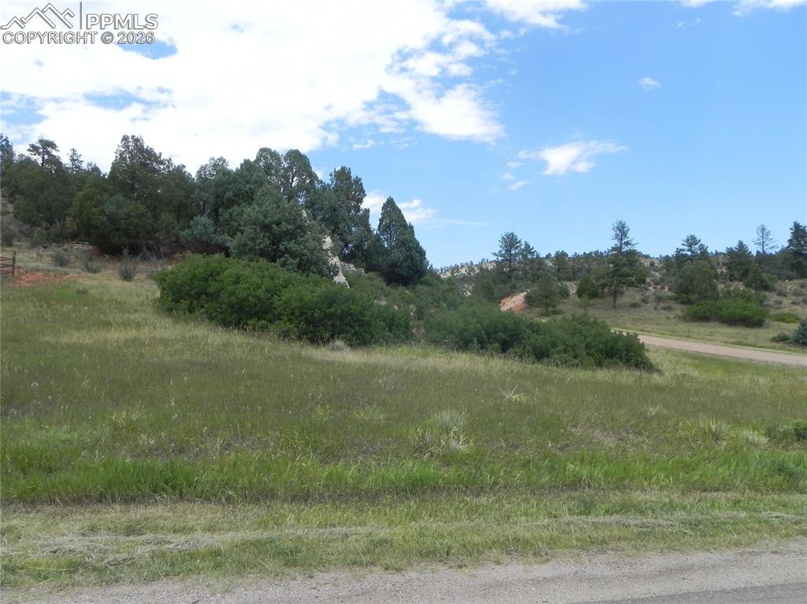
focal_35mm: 26
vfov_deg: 53.0
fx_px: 606
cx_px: 404
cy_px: 302
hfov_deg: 67.3
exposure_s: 1/310
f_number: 7.1
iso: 160
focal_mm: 4.6
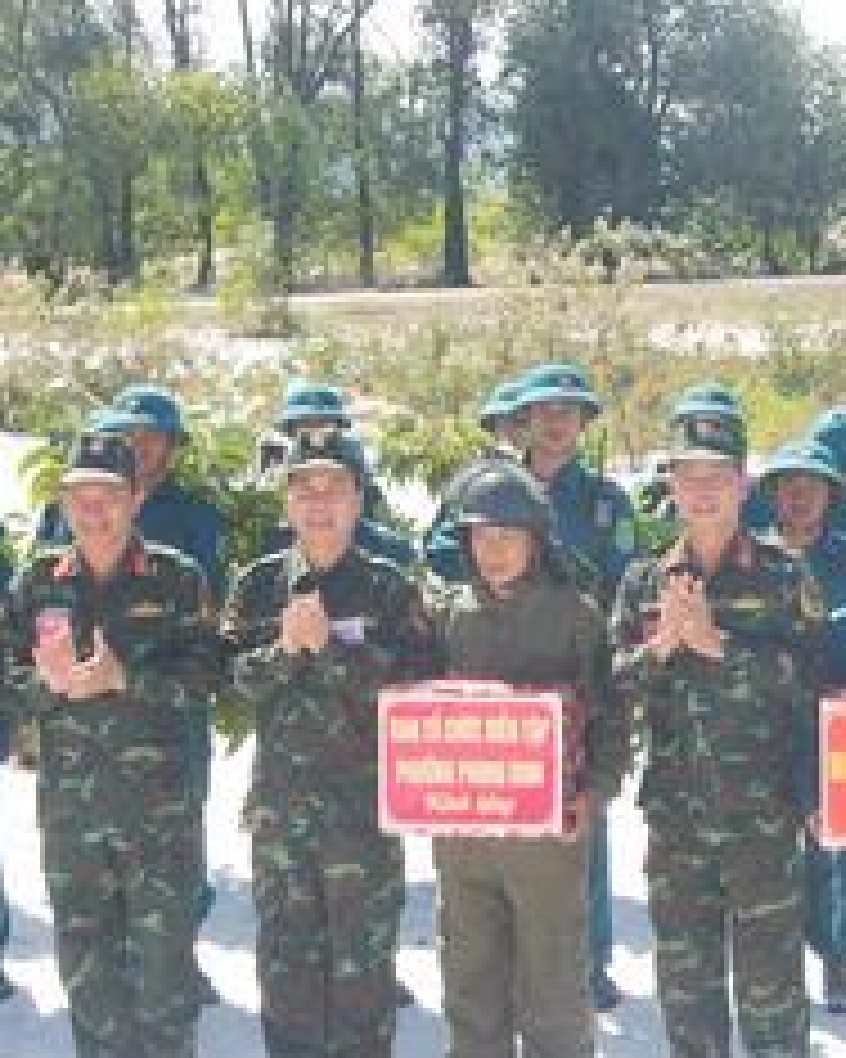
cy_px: 576
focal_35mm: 88
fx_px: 2754
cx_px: 720
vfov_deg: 21.7
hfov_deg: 17.3
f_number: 13
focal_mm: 31
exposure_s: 1/90
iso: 200
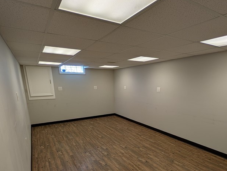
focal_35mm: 20
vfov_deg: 63.4
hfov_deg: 81.5
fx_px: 131
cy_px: 121
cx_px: 123
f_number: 1.95
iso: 40
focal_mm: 2.23
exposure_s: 1/134
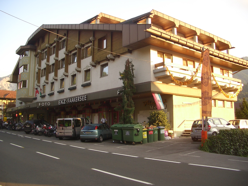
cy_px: 93
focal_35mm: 35
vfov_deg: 40.7
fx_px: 251
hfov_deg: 52.6
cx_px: 124
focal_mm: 5.8
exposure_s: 1/160
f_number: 2.6
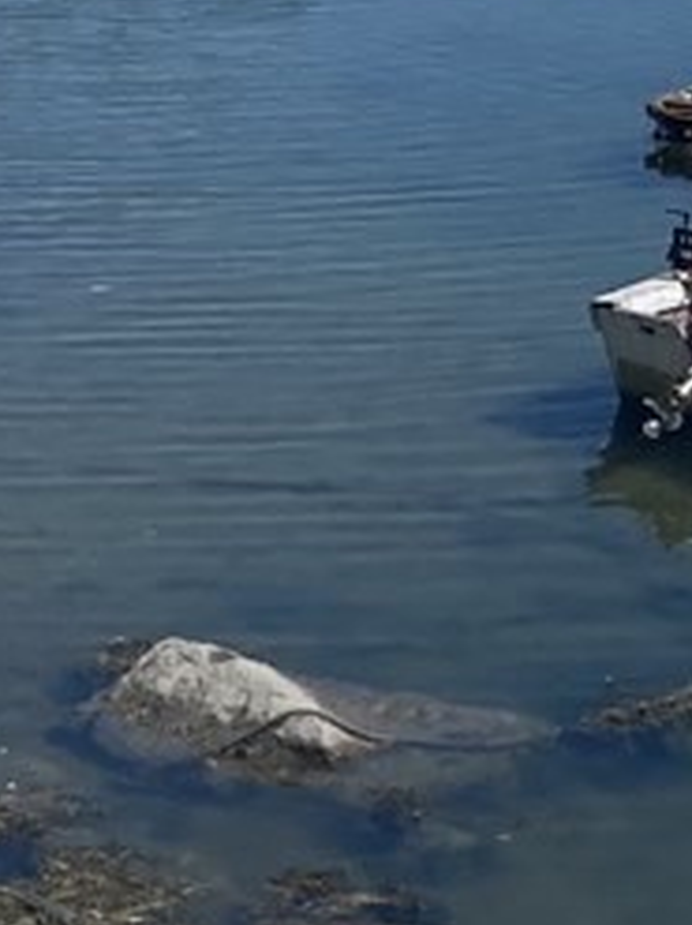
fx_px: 4322
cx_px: -322
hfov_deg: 8.9
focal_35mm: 162
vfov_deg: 12.2
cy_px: 427
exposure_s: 1/4274
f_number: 1.8
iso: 32
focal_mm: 4.25
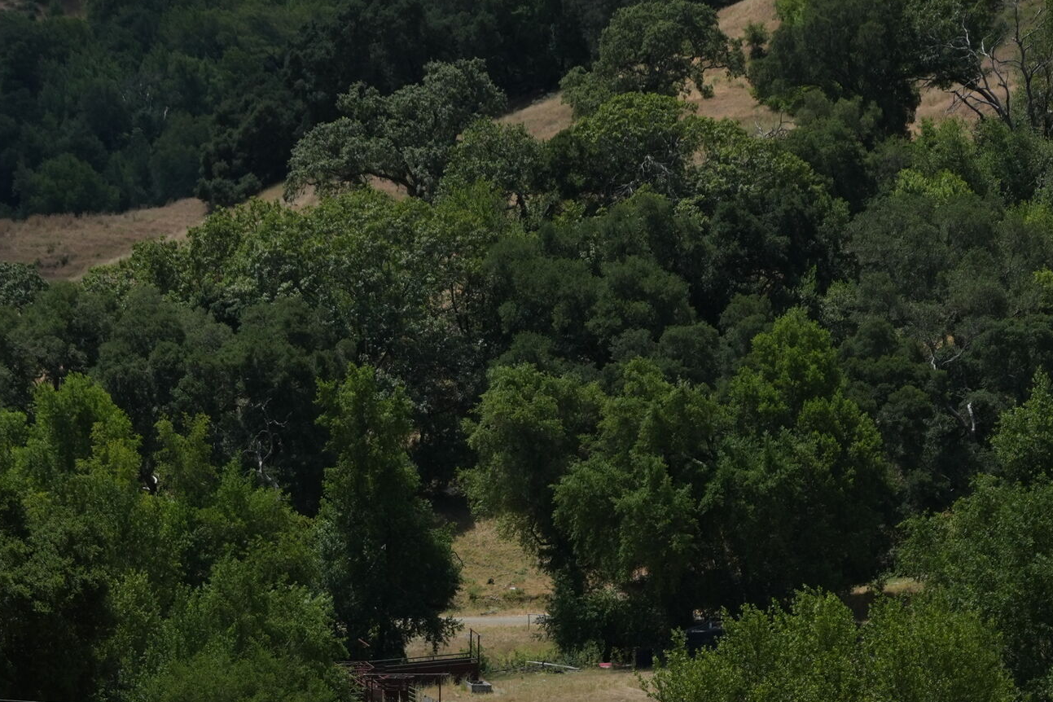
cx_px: 342
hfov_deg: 12.3
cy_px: 1169
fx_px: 4884
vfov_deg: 8.0
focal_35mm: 167
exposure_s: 1/2000
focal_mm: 50
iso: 250
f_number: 4.5
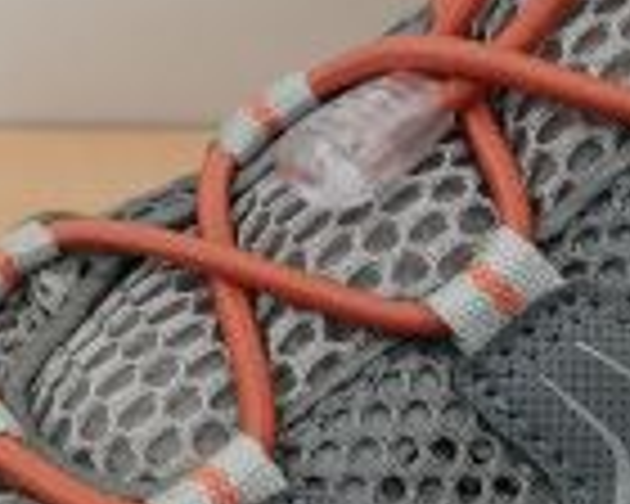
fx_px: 2107
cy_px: 328
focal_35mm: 113
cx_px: 436
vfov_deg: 13.6
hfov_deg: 17.0
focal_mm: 3.96
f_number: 1.8
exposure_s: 1/100
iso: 64
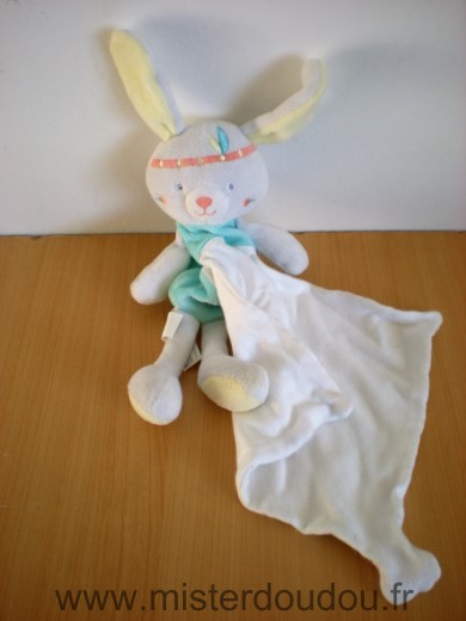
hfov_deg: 37.7
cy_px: 310
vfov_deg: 49.0
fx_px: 682
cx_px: 233
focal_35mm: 38
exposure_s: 1/79.8
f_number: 3.1
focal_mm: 6.3
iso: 64
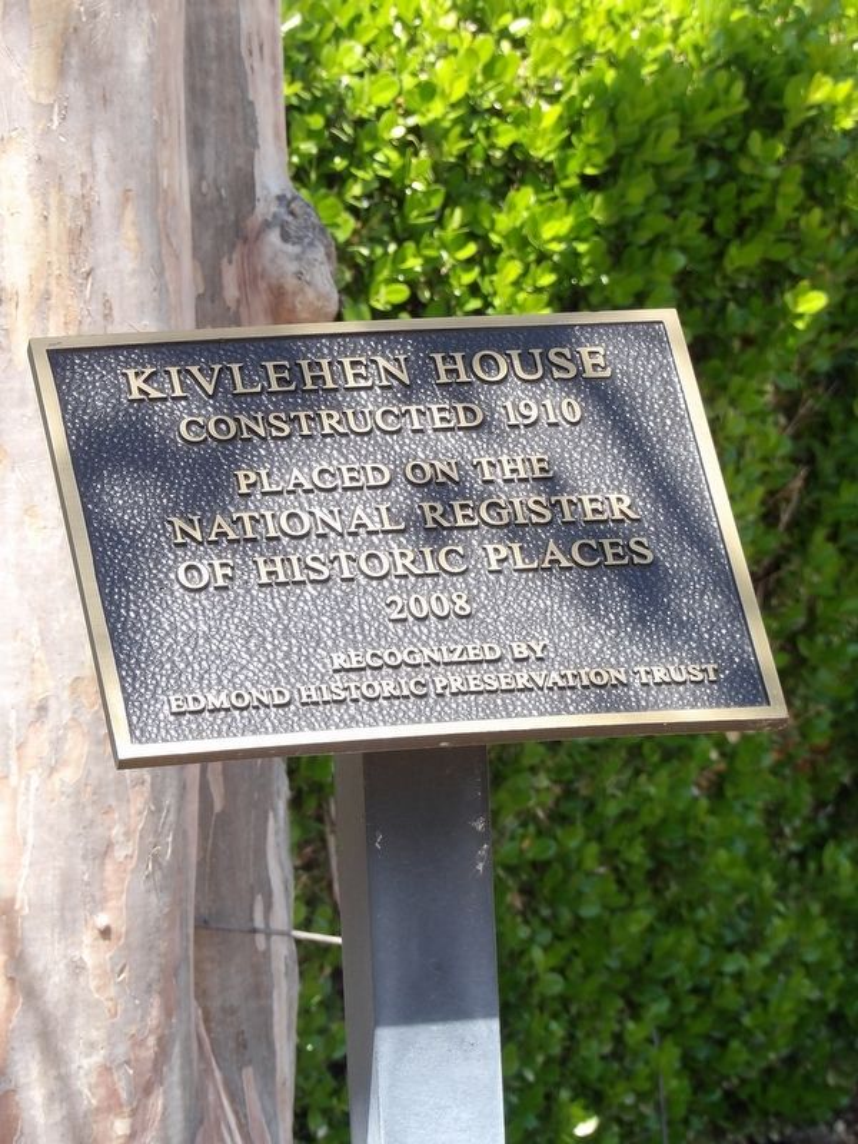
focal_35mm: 222
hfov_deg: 6.7
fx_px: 7337
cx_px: 429
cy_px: 572
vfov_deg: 8.9
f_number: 4.5
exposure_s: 1/139
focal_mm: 39.8
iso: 100
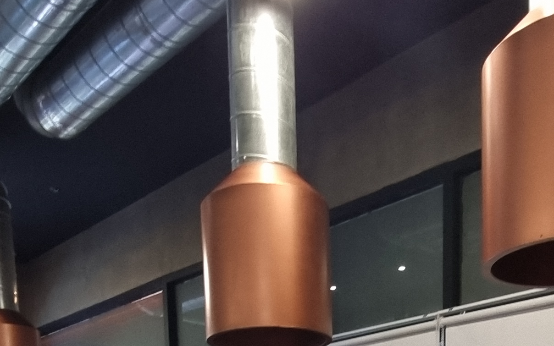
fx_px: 695
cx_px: 338
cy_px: 588
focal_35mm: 46
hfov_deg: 43.2
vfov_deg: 21.0
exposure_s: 1/15
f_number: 2.2
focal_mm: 2.2
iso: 125
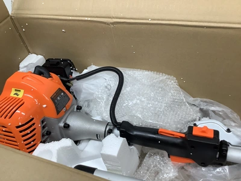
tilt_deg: -47.9
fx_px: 216
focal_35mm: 31
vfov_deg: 45.4
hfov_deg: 58.4
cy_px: 90
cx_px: 120
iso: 80
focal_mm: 3.3
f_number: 2.4
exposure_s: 1/120
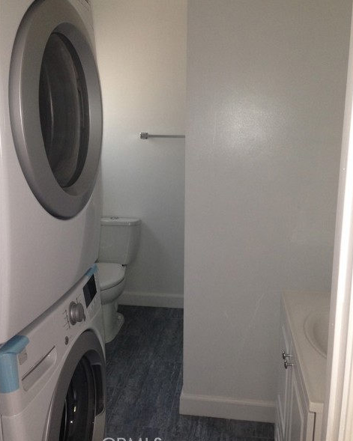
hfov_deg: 42.2
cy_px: 216
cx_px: 178
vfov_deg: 51.5
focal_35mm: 35
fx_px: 457
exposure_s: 1/20
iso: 100
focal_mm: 4.12
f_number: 2.4
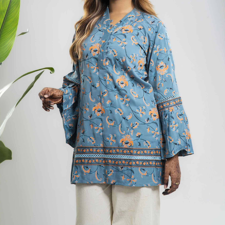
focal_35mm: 109
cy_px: 76
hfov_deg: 16.0
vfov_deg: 15.9
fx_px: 802
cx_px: 112
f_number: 7.1
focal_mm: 85
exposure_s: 1/160
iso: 250
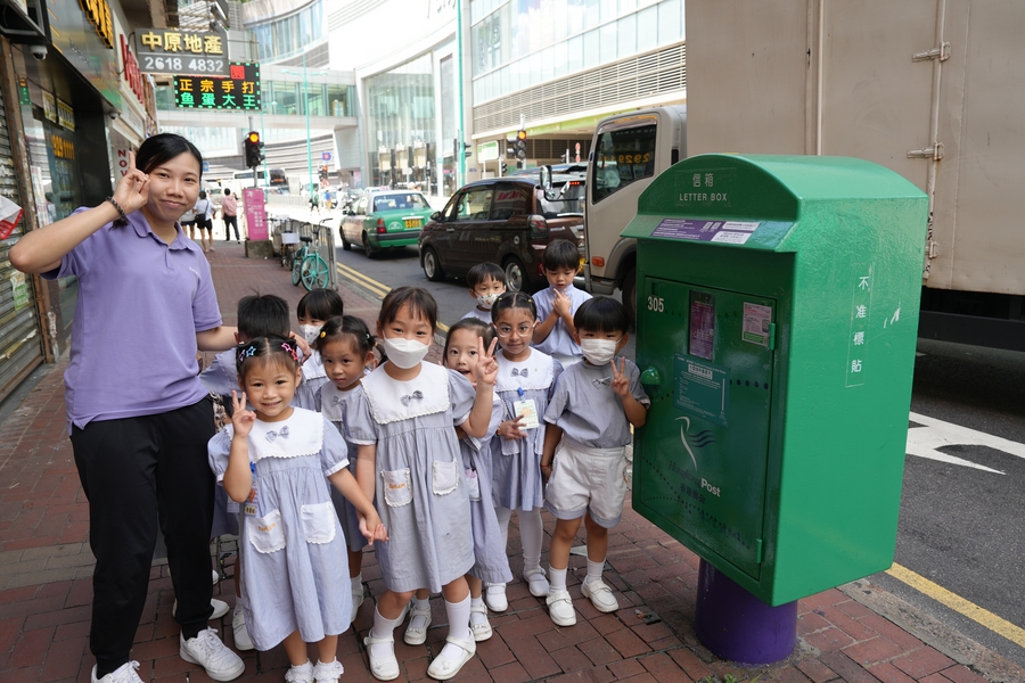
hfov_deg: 73.7
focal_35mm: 24
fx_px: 683
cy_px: 342
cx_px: 512
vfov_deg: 53.1
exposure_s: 1/160
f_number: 4
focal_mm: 24
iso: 100
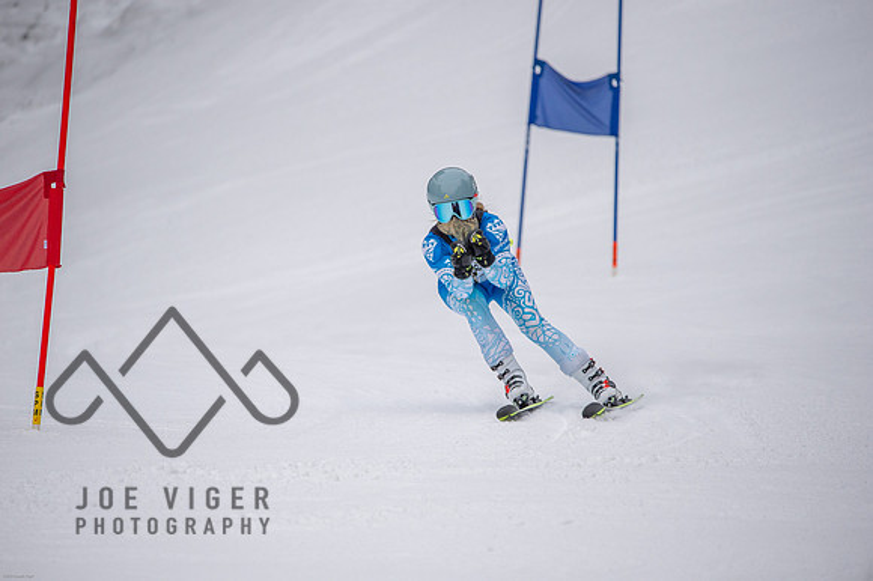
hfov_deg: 4.3
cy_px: 290
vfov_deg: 2.9
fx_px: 11633
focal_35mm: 480
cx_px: 436
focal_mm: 480
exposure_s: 1/5000
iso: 2000
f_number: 6.3
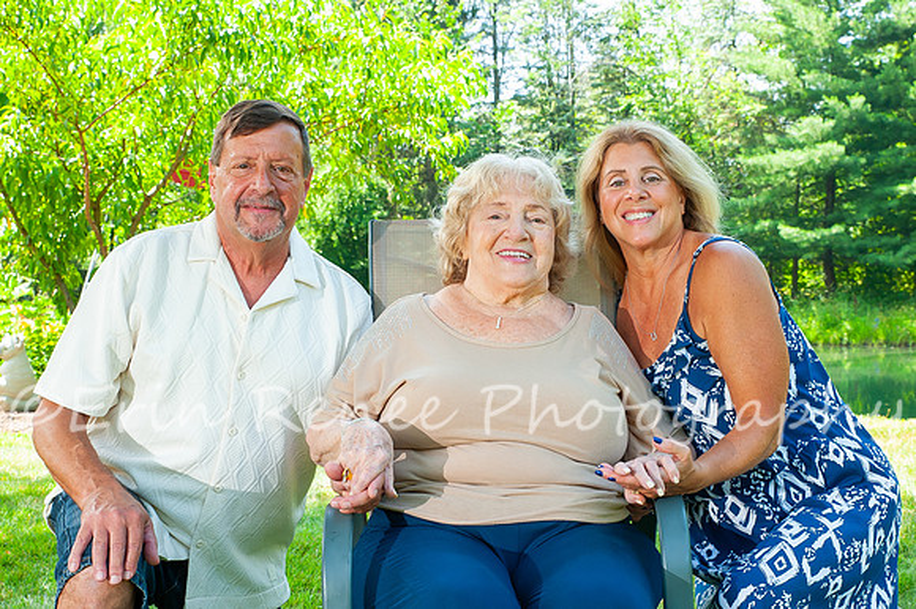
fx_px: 1698
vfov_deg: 20.4
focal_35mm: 67
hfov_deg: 30.1
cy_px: 320
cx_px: 556
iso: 800
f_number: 11
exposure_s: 1/125
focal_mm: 46
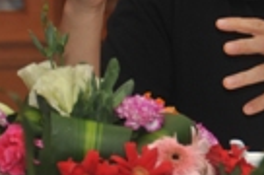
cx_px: 262
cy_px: -35
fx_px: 4353
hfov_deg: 3.5
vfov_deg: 2.3
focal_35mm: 595
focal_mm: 120
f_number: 5.3
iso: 250
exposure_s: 1/160
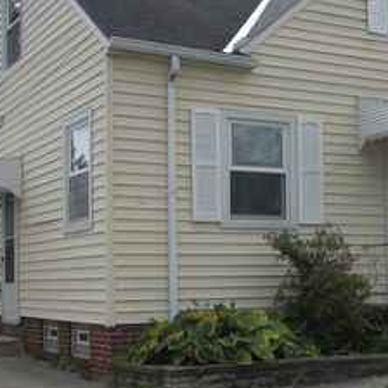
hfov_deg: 24.8
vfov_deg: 24.9
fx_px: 875
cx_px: 268
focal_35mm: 69
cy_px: 240
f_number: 3.5
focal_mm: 6.3
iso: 64
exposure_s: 1/706
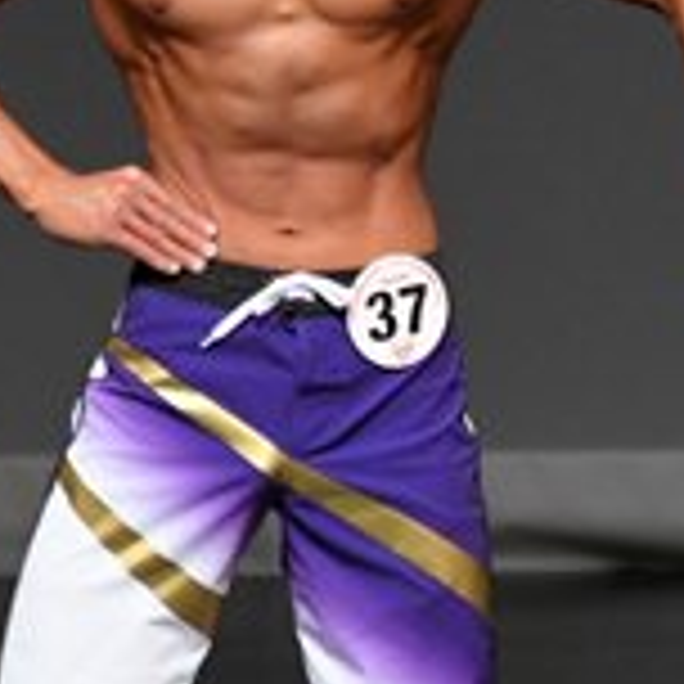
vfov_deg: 1.3
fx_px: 30448
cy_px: 418
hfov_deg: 1.3
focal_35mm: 1362
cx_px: 956
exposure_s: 1/400
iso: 2200
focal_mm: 210
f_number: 5.6
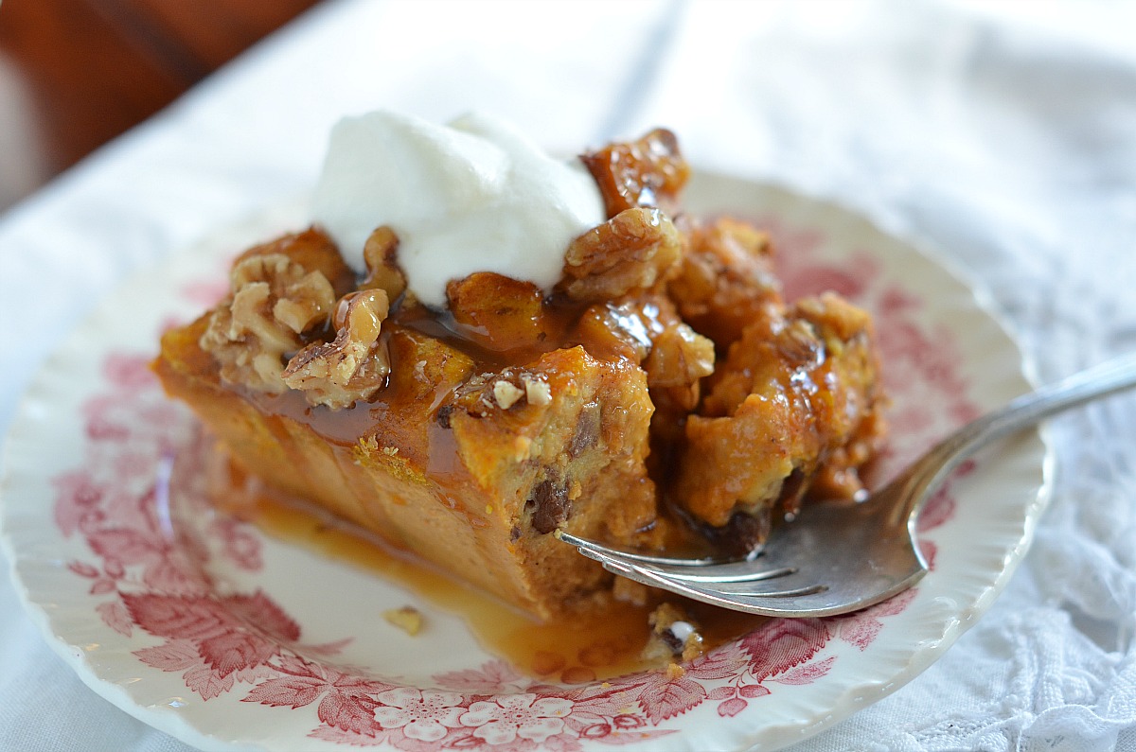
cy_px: 376
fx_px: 2362
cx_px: 568
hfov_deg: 27.0
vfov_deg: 18.1
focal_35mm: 75
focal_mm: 50
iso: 400
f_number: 3.2
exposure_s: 1/100
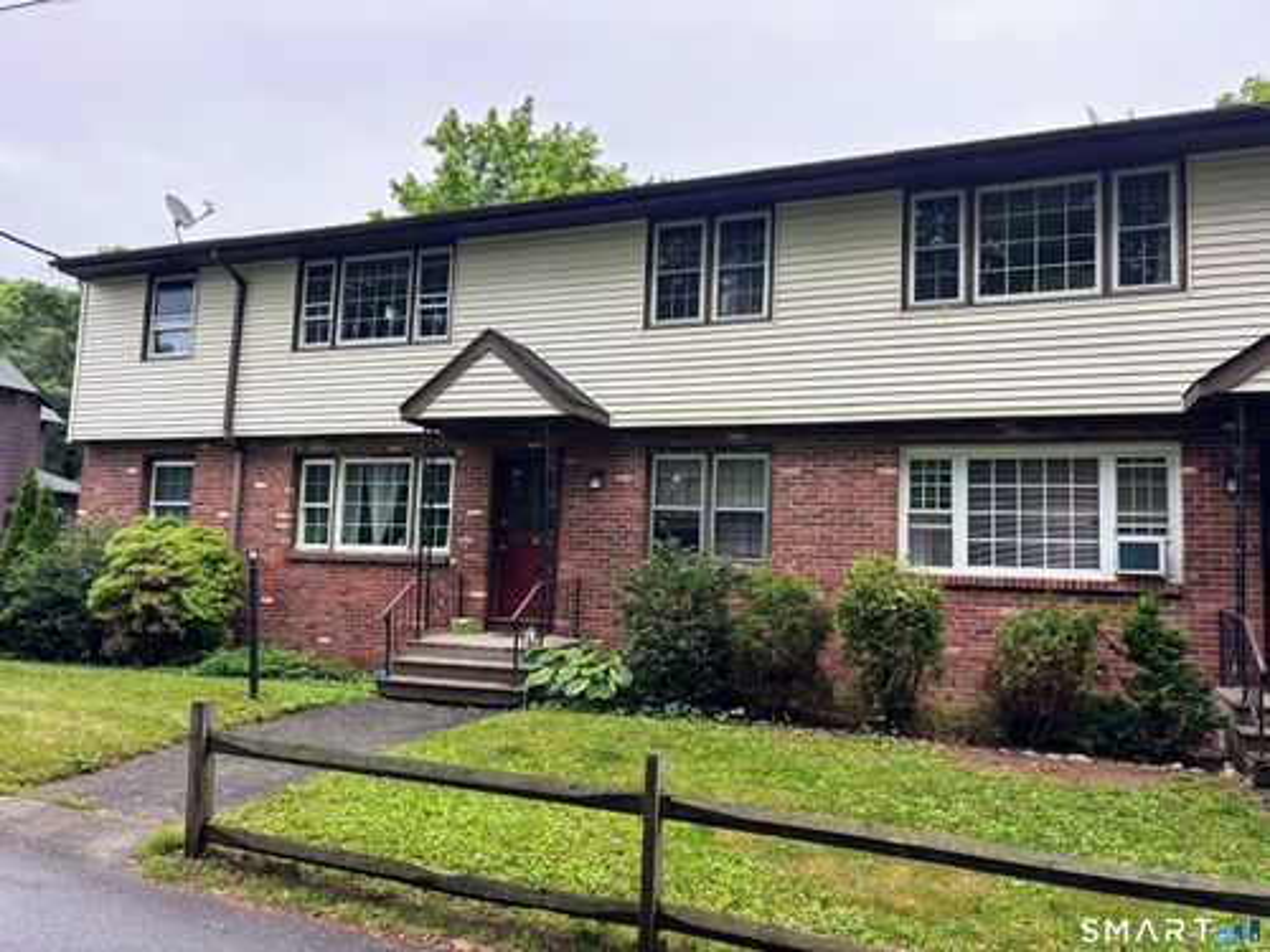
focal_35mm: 26
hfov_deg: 67.3
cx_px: 635
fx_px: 954
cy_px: 476
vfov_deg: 53.1
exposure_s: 1/313
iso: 50
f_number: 1.6
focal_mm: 5.96
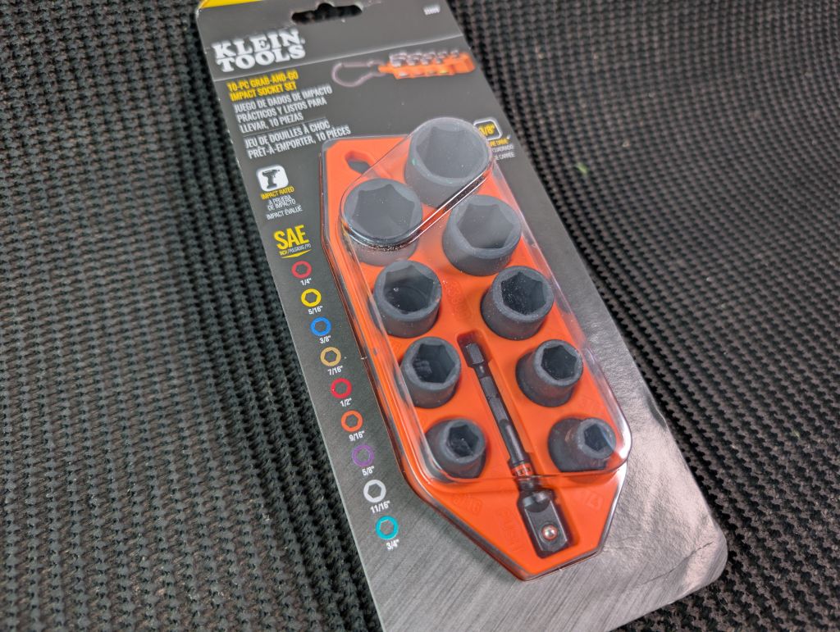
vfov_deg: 56.9
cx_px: 420
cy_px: 316
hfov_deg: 71.5
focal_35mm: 24
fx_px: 583
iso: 62
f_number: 1.68
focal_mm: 6.9
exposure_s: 1/68.6
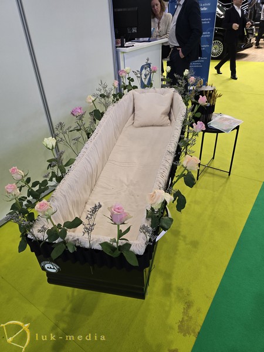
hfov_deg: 58.9
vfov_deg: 73.9
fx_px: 234
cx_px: 132
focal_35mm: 23
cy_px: 176
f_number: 1.7
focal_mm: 6.3
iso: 80
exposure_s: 1/100
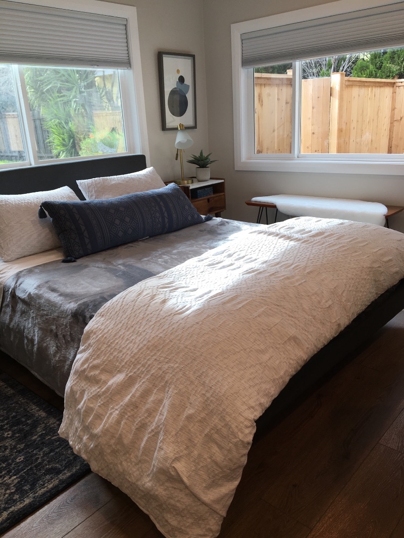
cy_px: 269
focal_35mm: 29
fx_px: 451
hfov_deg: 48.2
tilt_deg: -18.6
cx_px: 202
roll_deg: +3.3
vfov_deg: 61.6
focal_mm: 4.15
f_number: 2.2
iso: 25
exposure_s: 1/60
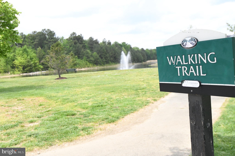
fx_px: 235
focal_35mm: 36
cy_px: 78
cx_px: 118
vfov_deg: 36.8
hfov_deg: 53.2
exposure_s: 1/8000
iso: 4000
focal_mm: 24
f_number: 5
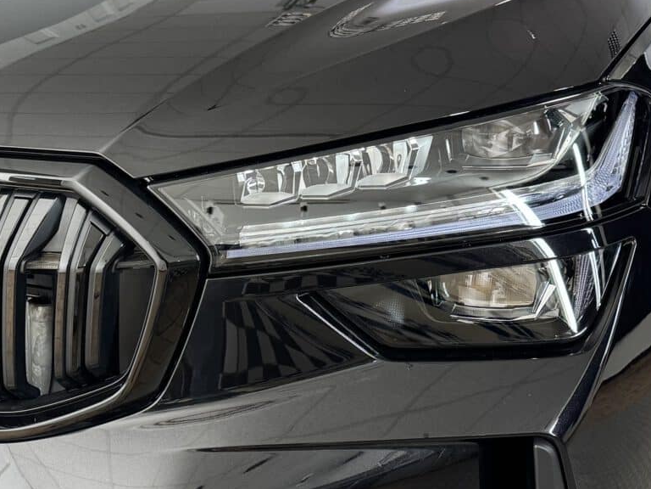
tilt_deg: -17.6
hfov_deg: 29.7
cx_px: 147
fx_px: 1204
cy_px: 275
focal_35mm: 64
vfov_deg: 22.9
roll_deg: +0.4
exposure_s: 1/50
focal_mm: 6.76
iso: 250
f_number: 1.78
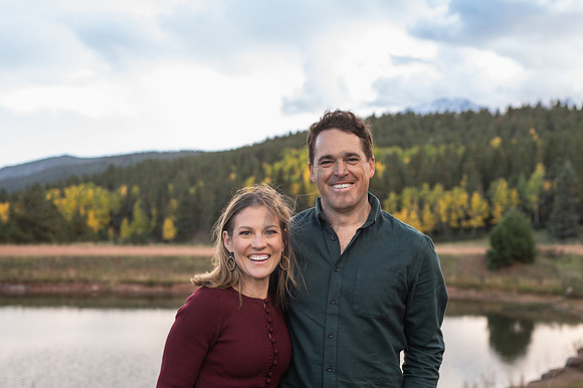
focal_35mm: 53
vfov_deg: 25.7
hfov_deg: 37.8
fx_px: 851
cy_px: 194
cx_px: 292
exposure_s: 1/320
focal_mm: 50
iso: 250
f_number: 3.5
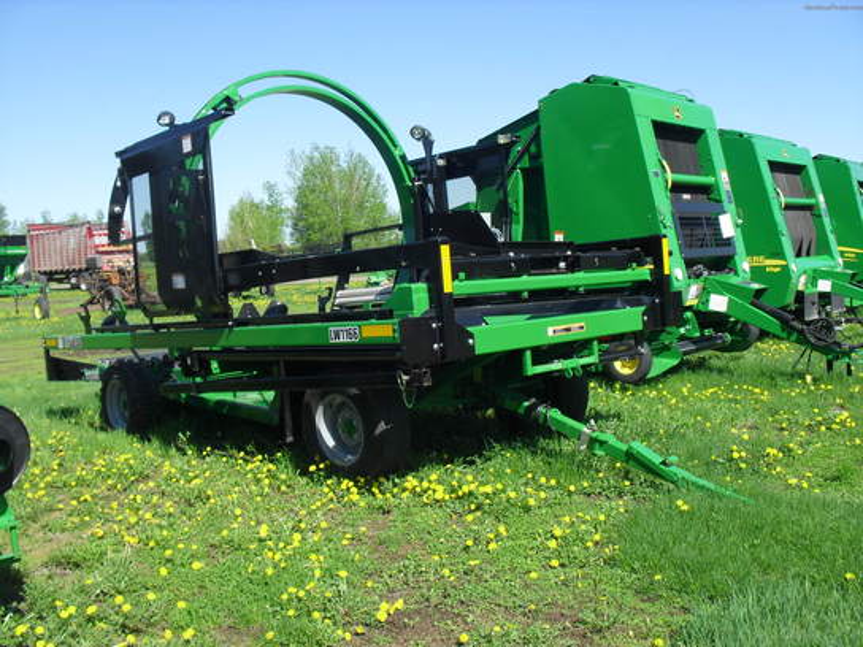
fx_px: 873
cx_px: 432
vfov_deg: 40.7
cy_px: 324
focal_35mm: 35
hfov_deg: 52.6
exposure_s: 1/125
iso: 100
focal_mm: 6.3
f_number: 8.4
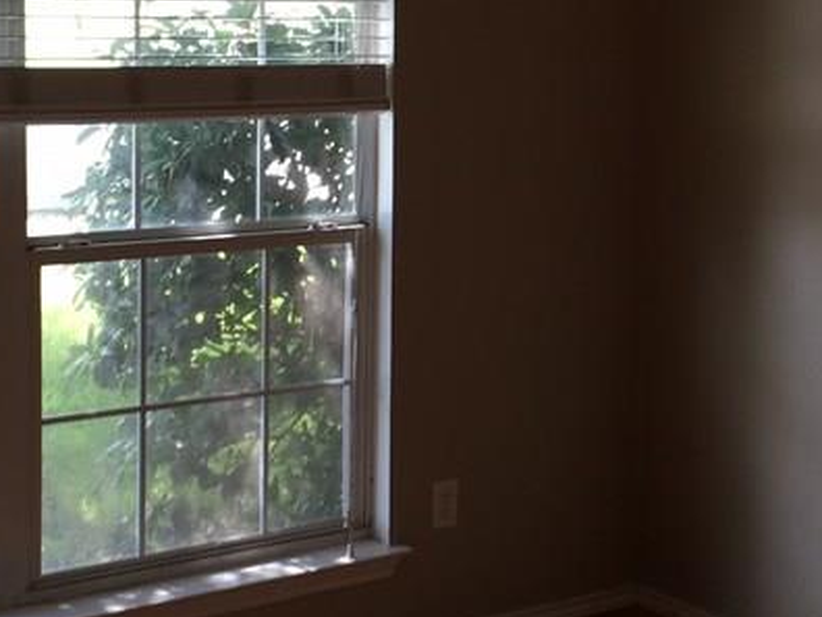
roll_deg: -1.4
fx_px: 1781
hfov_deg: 25.7
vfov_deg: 19.5
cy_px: 162
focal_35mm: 75
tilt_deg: -4.6
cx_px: 606
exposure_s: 1/40
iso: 25
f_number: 2.2
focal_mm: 4.15
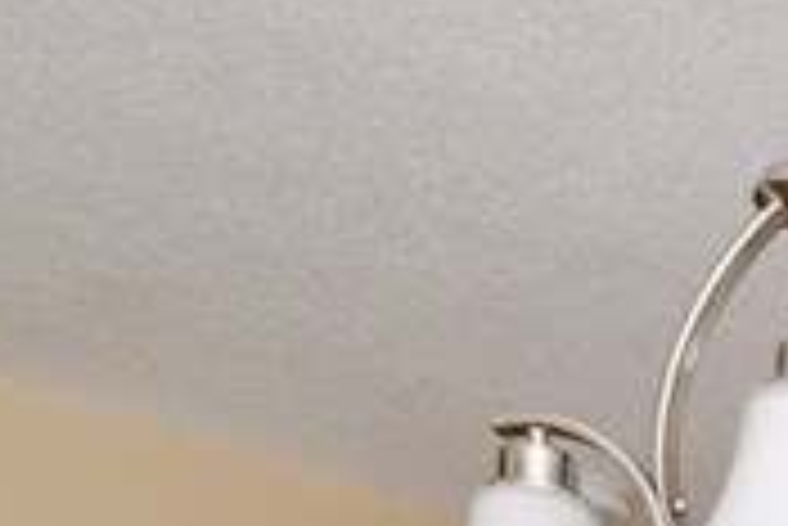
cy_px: 1178
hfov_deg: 13.8
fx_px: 2169
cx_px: 1952
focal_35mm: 99
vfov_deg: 11.8
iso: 200
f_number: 8
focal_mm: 16
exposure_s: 1/1.25
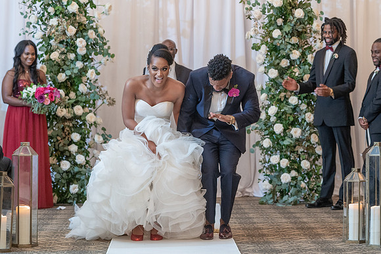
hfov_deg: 20.0
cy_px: 120
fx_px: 1081
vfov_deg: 13.4
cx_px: 223
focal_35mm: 102
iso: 2000
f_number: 4
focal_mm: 86
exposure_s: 1/100
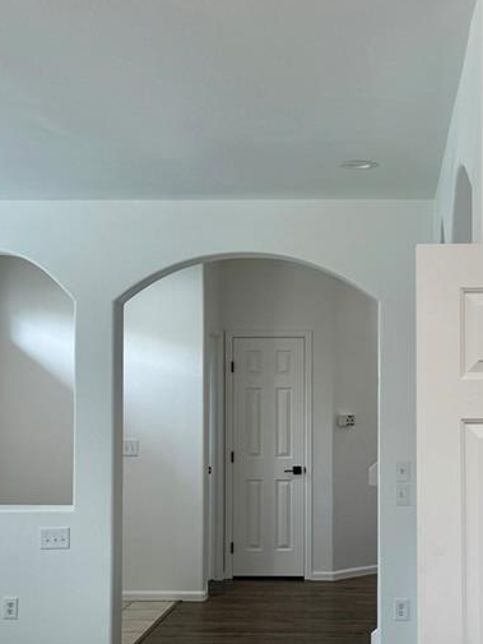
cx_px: 358
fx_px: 1060
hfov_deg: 25.4
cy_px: 372
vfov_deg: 33.7
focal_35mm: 57
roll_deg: -0.2
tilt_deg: +0.6
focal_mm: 6.76
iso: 100
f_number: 1.78
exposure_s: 1/120
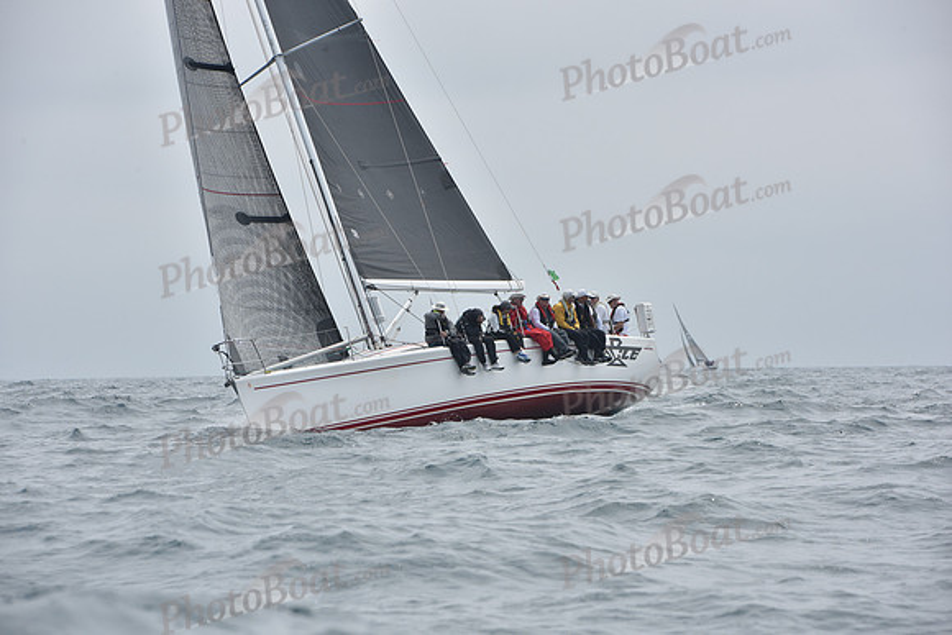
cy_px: 318
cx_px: 476
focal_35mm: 200
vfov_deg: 6.9
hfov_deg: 10.3
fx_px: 5290
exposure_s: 1/800
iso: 250
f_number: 11
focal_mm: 200
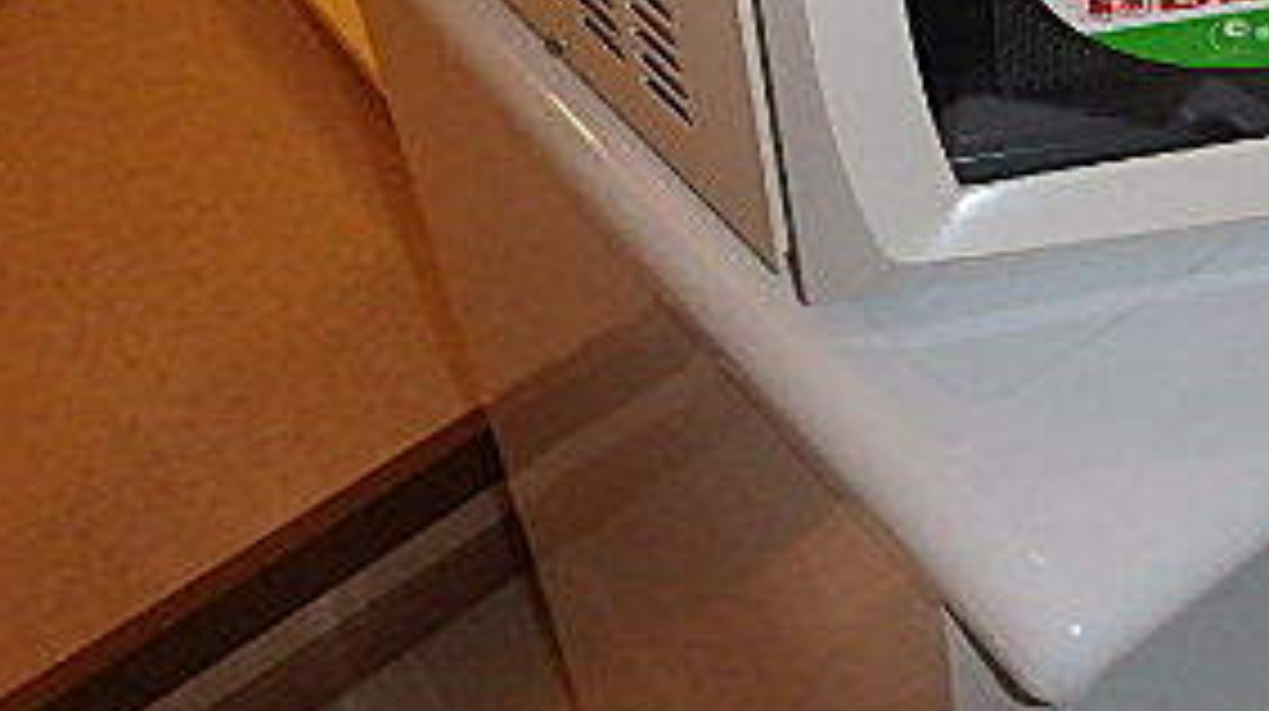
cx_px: 1116
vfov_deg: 20.8
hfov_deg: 37.6
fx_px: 1748
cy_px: -234
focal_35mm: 52
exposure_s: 1/30
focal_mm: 3.7
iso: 400
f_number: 3.5
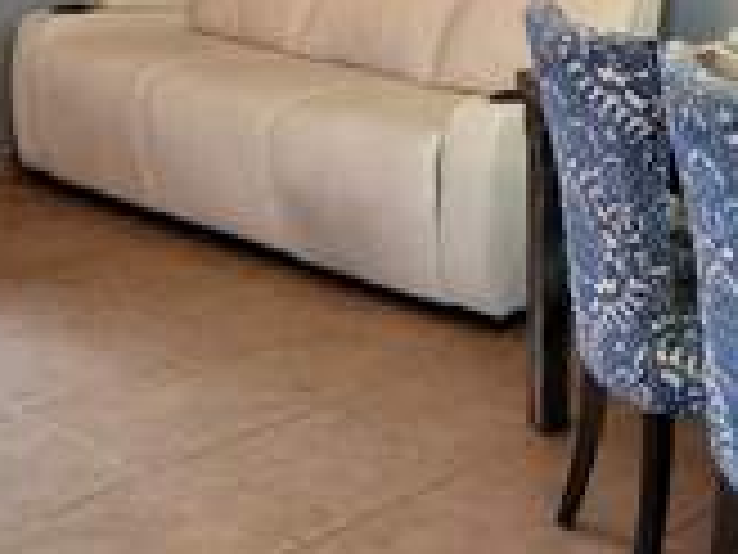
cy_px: -63
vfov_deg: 18.6
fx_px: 1620
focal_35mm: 76
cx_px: 598
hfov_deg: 25.2
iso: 320
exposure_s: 1/40
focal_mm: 5.4
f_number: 1.8
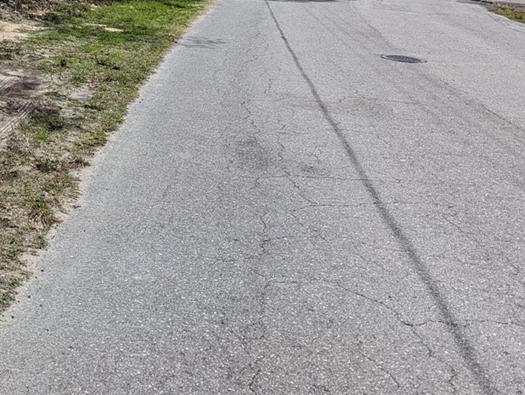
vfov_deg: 25.2
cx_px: 8
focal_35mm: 54
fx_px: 820
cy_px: -40
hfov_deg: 32.8
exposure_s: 1/3774
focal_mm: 6.81
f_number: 1.85
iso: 47
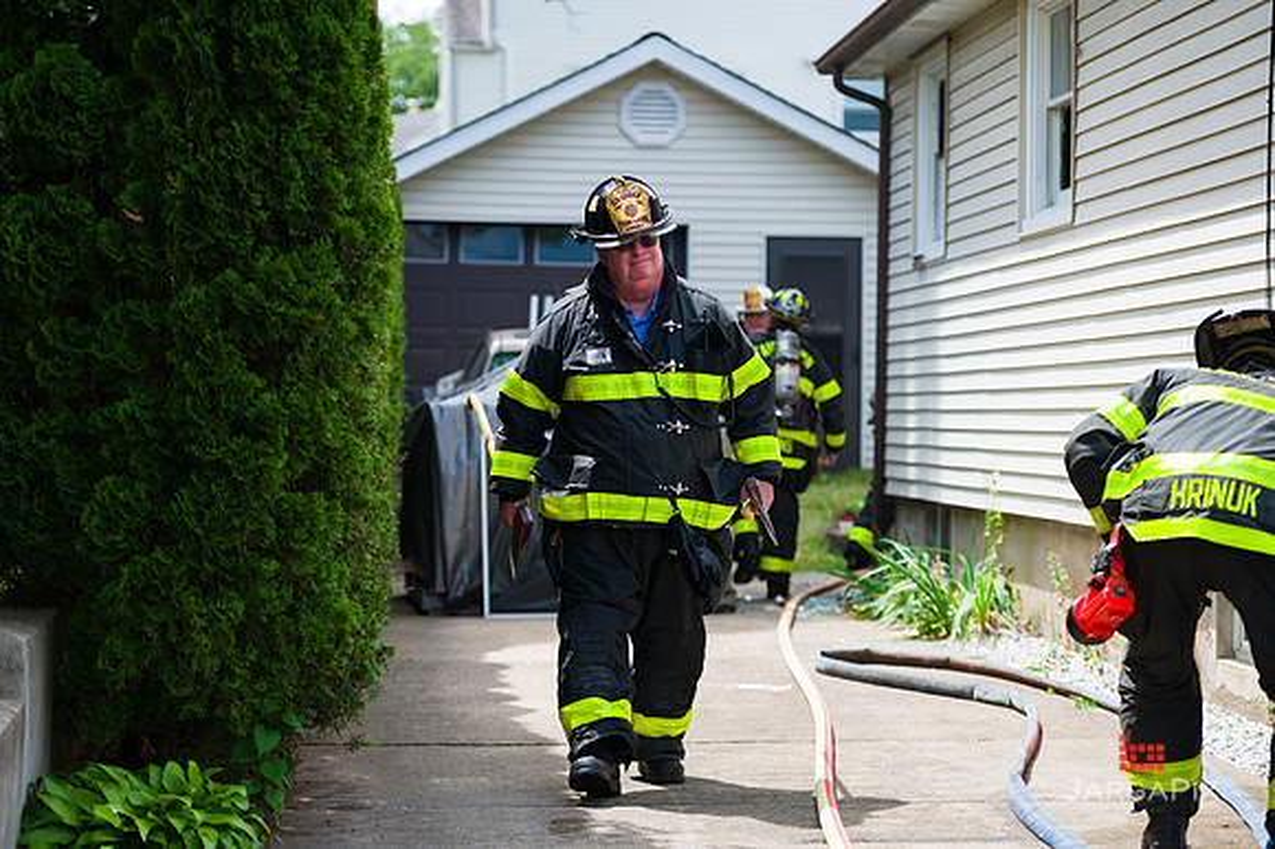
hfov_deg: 22.6
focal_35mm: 90
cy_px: 424
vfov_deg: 15.2
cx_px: 638
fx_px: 3186
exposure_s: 1/1250
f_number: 3.2
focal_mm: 90
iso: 200
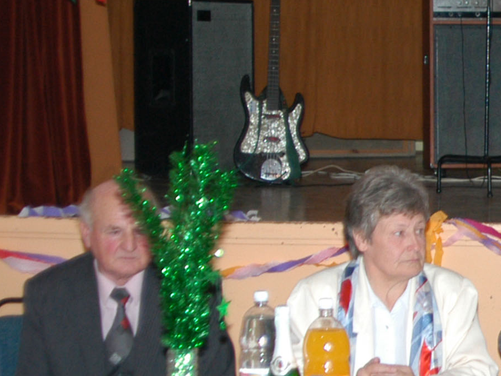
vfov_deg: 16.0
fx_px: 1331
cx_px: 633
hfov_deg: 19.8
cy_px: 87
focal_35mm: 92
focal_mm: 24
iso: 320
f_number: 2.8
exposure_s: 1/160
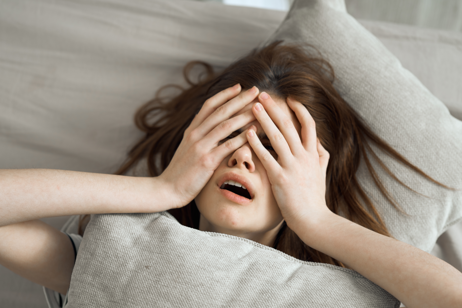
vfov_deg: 16.1
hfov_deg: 23.9
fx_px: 1091
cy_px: 154
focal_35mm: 85
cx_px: 231
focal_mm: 85
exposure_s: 1/125
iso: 100
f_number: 4
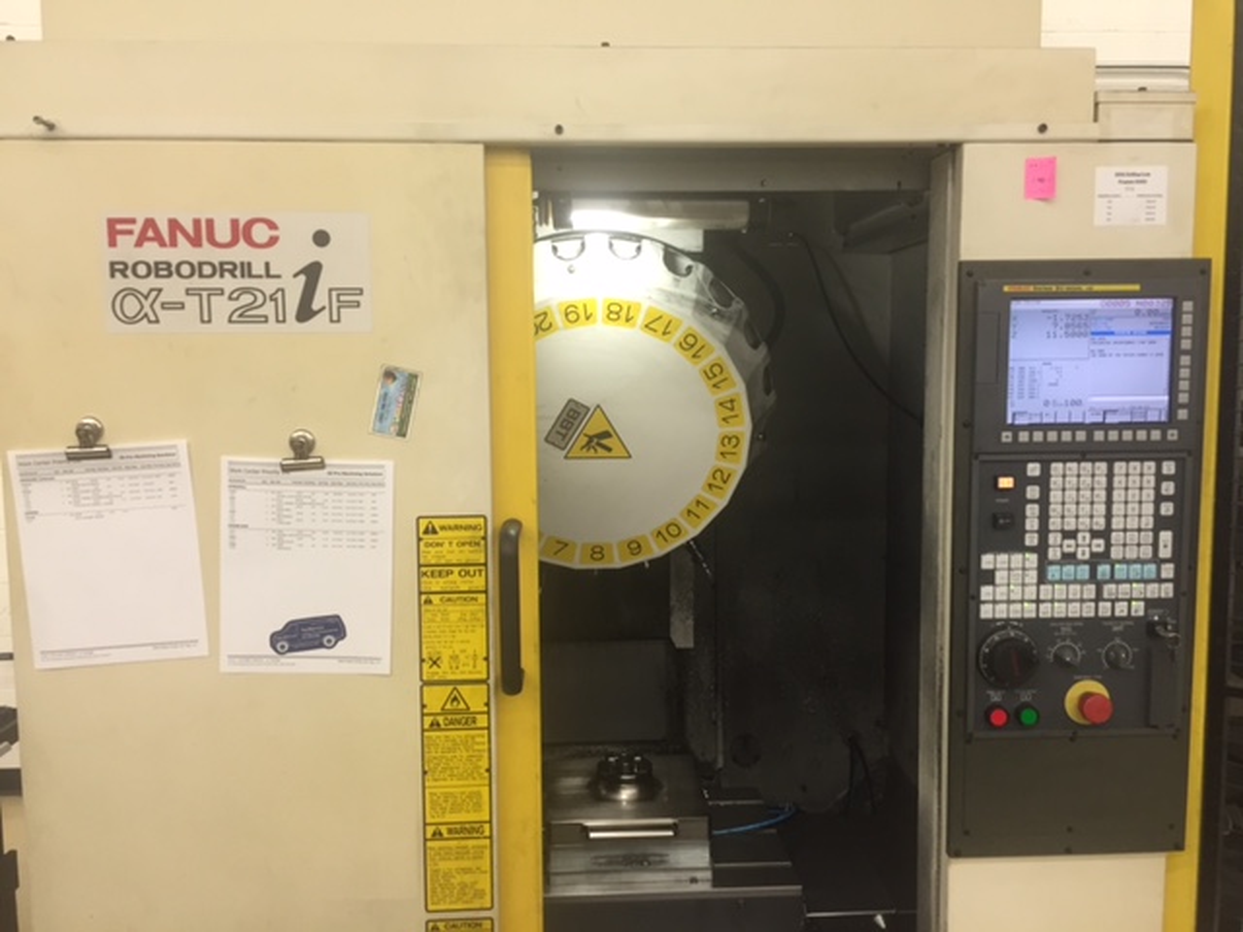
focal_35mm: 29
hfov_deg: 61.7
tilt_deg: -6.4
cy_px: 466
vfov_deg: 48.2
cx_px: 622
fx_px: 1041
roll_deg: +0.9
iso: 80
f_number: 2.2
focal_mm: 4.15
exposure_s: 1/30
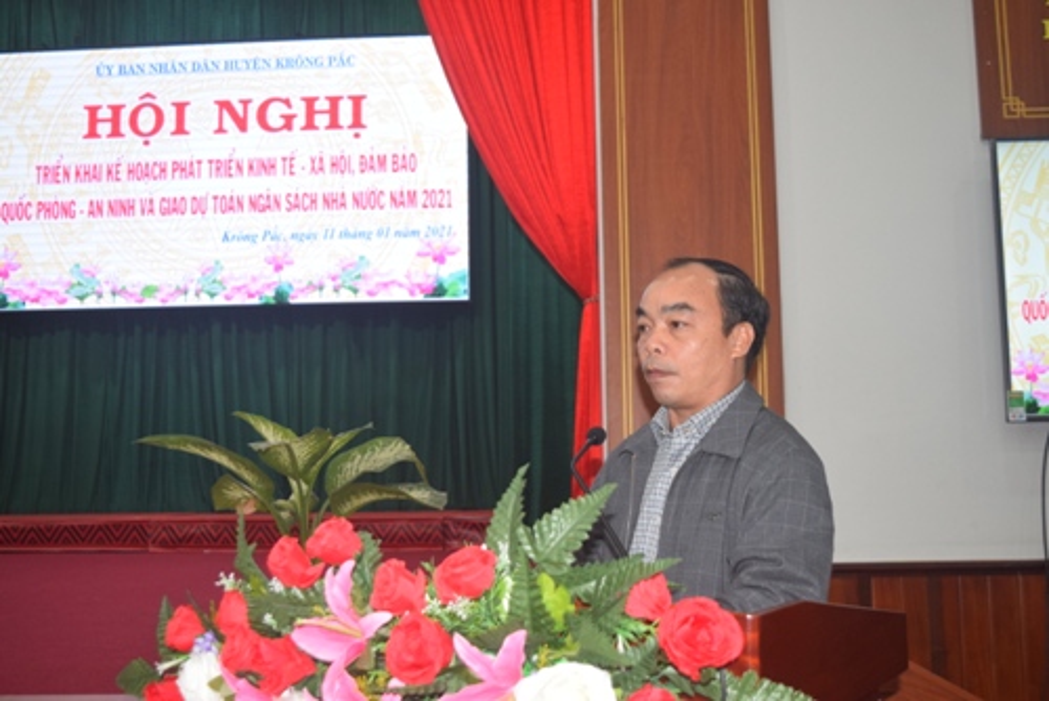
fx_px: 1137
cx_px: 524
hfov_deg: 49.5
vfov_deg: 34.3
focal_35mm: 39
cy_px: 350
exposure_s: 1/100
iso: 800
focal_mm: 26
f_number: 5
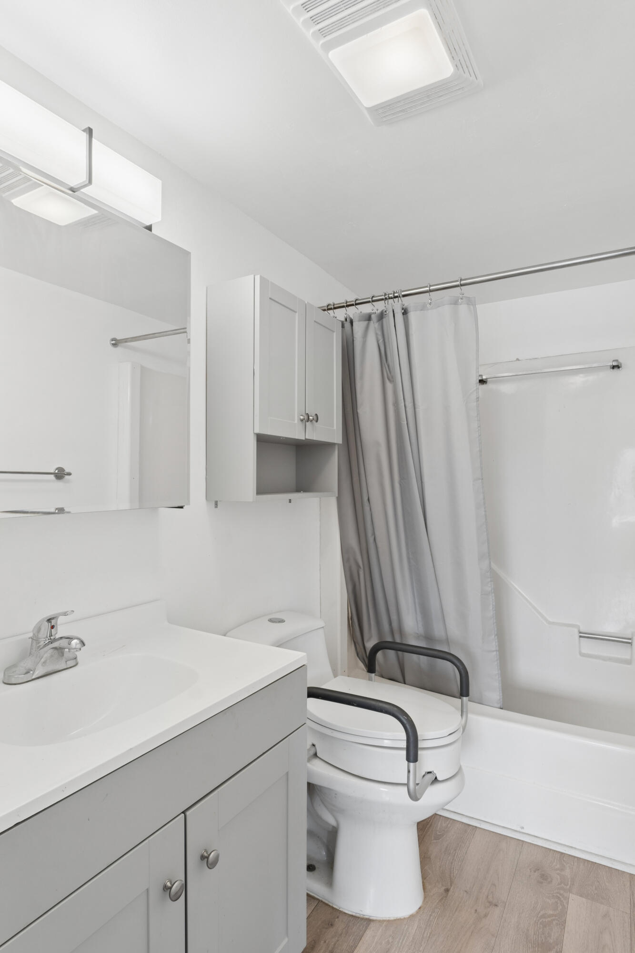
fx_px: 476
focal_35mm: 18
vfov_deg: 90.0
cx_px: 318
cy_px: 476
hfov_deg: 67.4
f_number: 9
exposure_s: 1/15
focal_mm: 12
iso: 200
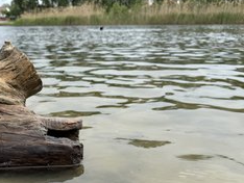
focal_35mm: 41
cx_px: 87
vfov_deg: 33.9
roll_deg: +0.5
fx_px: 289
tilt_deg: -23.6
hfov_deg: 45.2
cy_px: 152
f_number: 1.78
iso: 80
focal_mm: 6.76
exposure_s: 1/2252
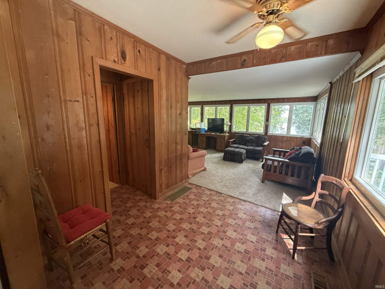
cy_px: 144
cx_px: 192
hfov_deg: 102.1
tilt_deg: -9.4
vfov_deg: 85.7
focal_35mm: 14
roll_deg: -1.7
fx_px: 156
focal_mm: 2.22
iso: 400
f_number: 2.2
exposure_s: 1/60
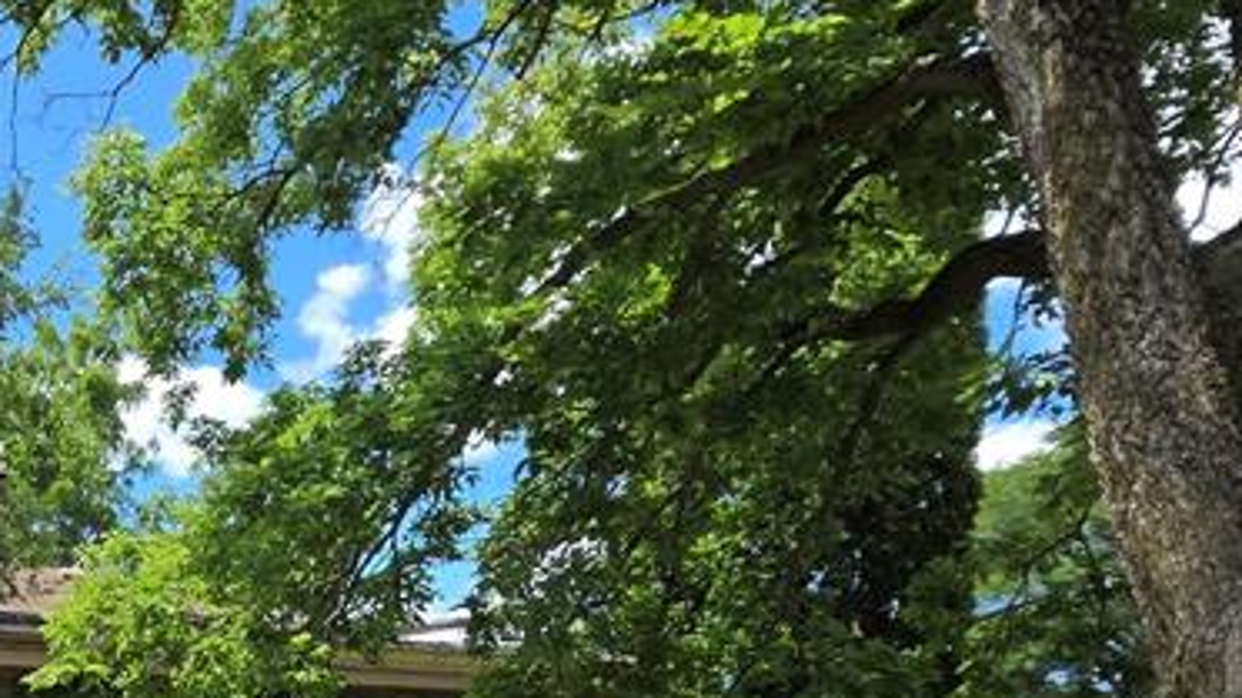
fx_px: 1284
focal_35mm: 39
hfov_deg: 45.0
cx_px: 43
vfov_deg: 25.3
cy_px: 958
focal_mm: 2.2
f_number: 2.2
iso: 100
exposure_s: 1/2186
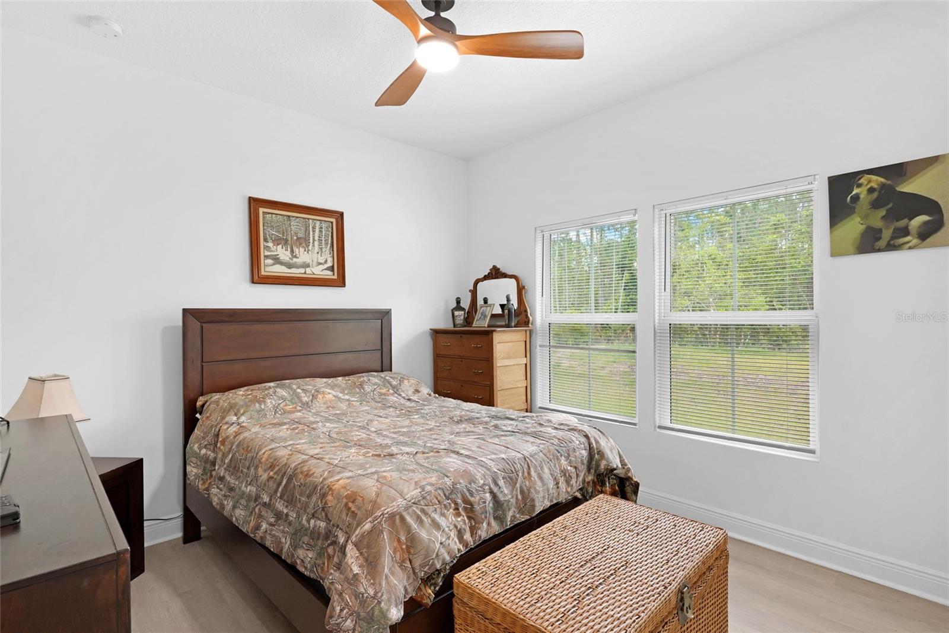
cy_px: 316
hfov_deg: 93.3
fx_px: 448
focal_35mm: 17
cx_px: 474
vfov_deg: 70.4
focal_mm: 17
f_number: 8
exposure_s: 1/15
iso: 800
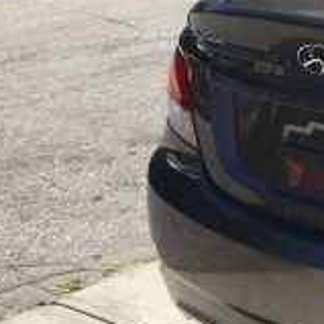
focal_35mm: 103
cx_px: 607
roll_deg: +0.8
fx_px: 1091
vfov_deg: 16.9
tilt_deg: -14.4
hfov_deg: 14.5
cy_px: 108
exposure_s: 1/1647
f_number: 2.2
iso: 32
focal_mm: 4.15
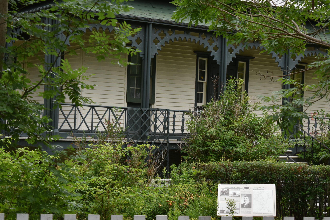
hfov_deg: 24.6
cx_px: 165
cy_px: 110
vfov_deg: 16.6
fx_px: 756
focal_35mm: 82
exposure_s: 1/1000
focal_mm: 55
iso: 720
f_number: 5.6
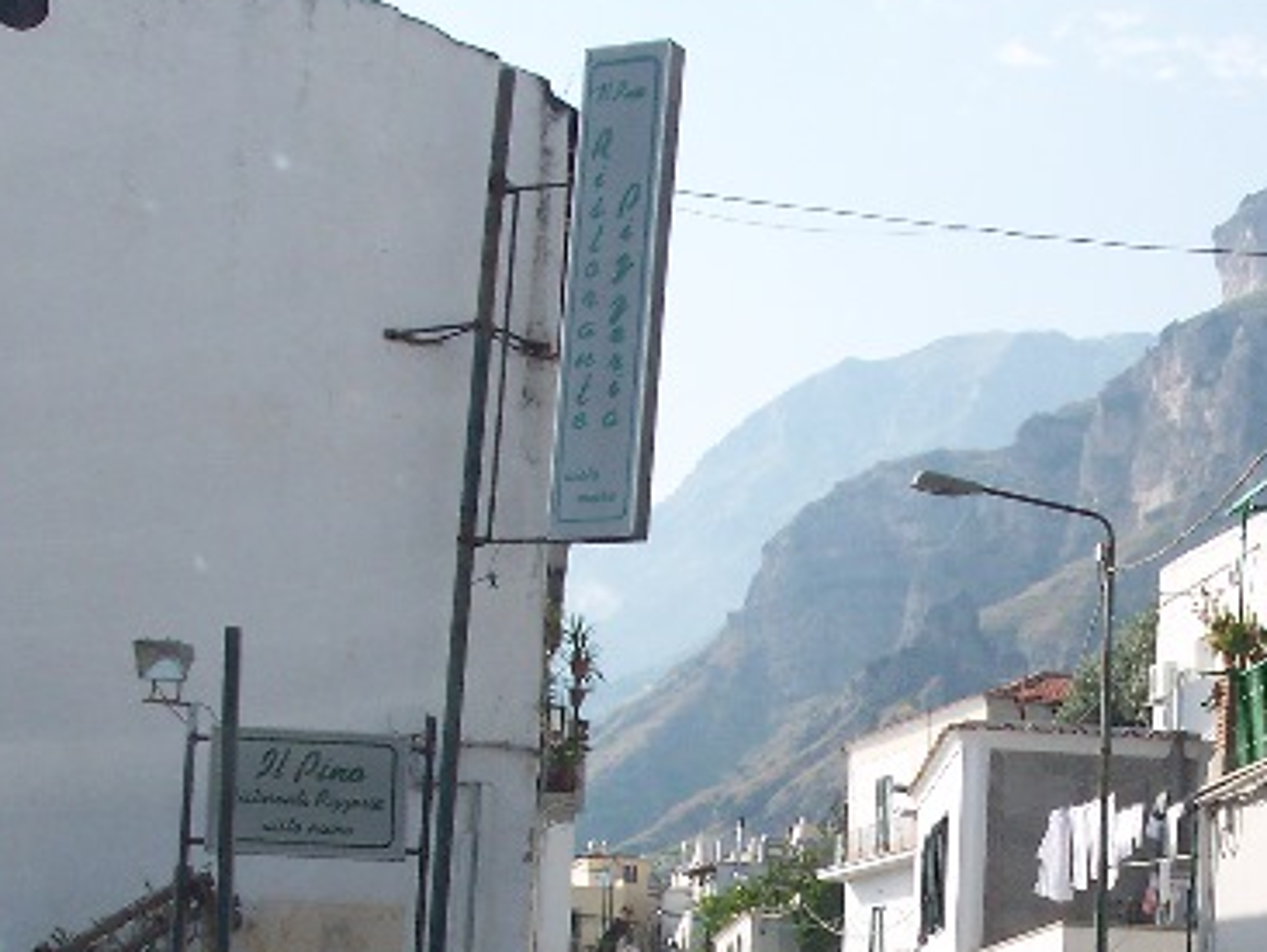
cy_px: 987
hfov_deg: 23.2
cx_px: 1011
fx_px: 3040
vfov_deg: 17.3
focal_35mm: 83
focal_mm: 8
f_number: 4.8
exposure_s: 1/500
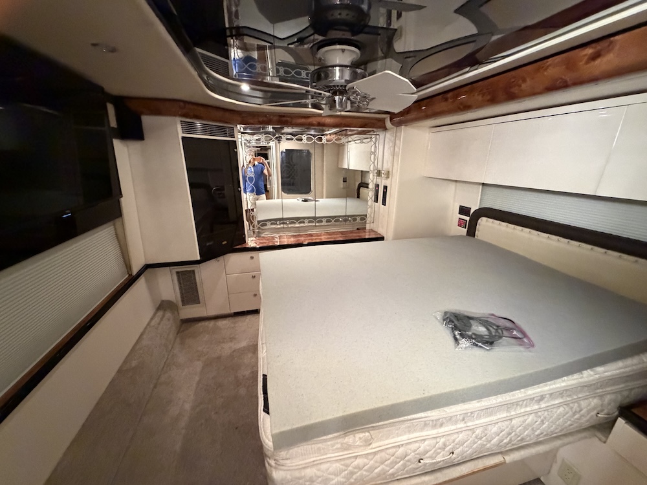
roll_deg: -2.6
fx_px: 262
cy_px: 242
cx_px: 324
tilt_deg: -19.5
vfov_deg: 85.7
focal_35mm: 14
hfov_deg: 102.1
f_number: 2.2
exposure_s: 1/60
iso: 1250
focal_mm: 2.22
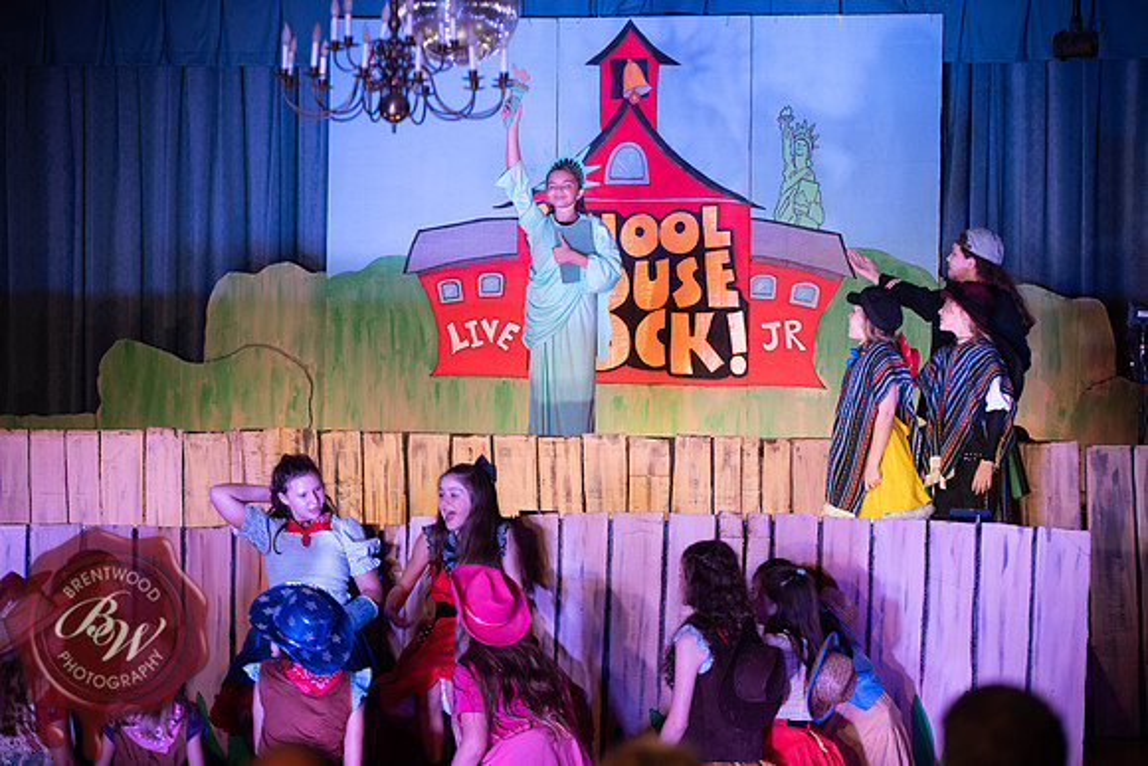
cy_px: 383
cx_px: 574
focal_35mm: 125
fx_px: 3987
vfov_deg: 11.0
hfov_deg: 16.4
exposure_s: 1/160
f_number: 2.8
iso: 500
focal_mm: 125
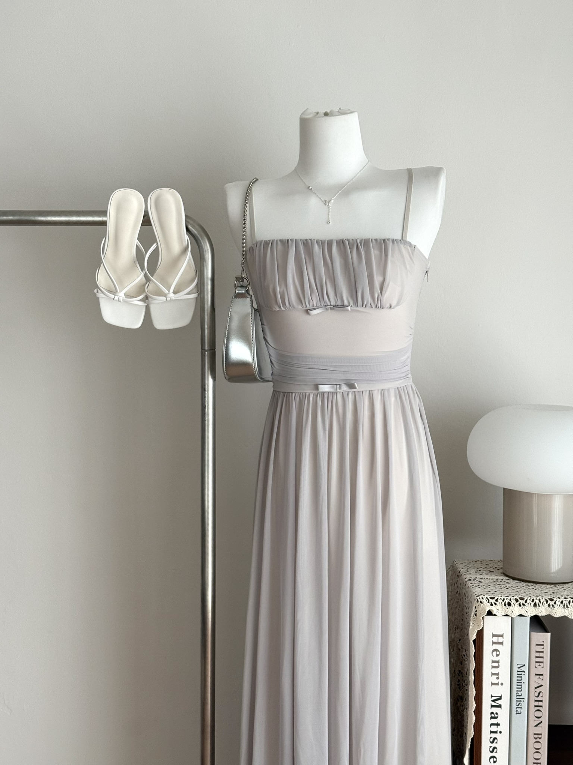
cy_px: 382
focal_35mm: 48
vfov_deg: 39.7
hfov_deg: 30.3
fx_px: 1059
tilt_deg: -3.6
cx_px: 286
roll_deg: -0.3
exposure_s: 1/60
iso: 100
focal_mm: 6.76
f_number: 1.78
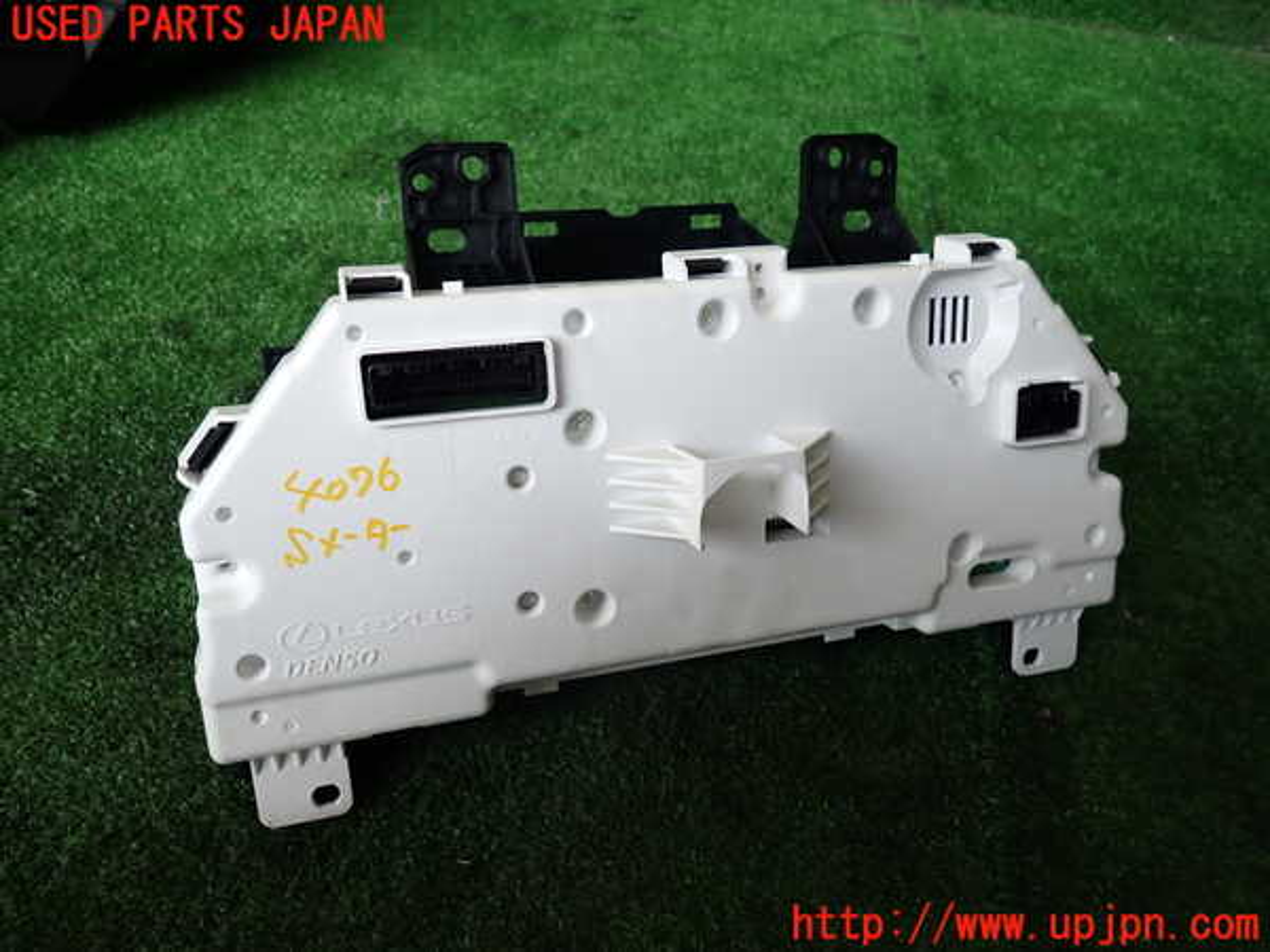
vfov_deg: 54.9
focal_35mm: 25
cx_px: 635
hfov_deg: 69.4
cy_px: 476
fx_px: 917
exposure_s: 1/160
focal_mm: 4.5
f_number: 2
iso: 100
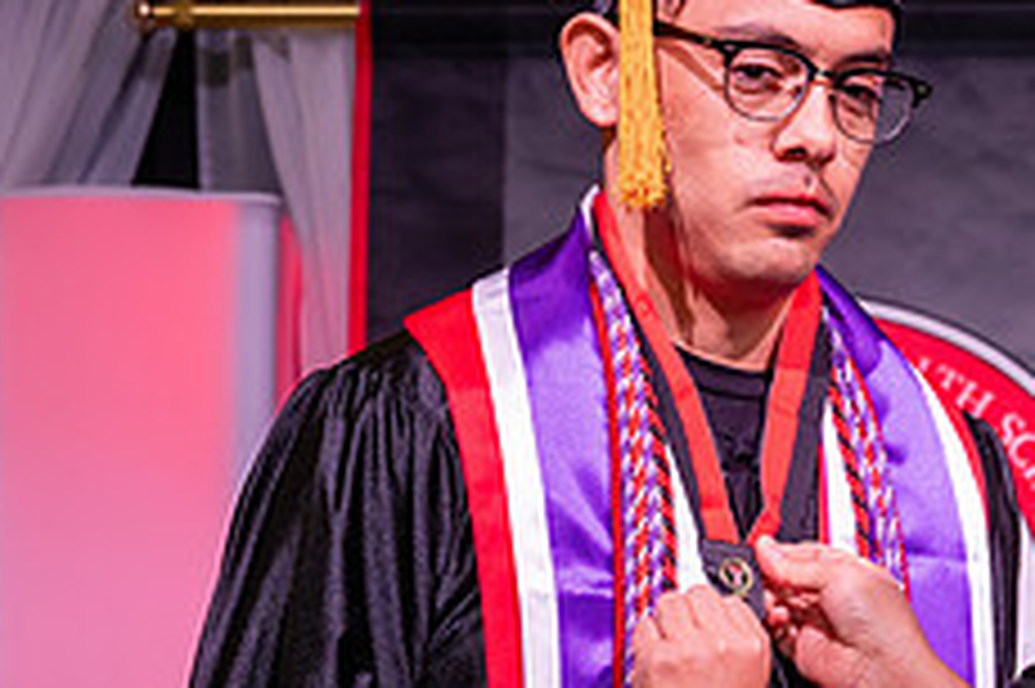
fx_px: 6033
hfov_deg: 9.8
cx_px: 861
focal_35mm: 210
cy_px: 550
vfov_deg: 6.5
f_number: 5.6
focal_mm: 70
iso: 1000
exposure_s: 1/160
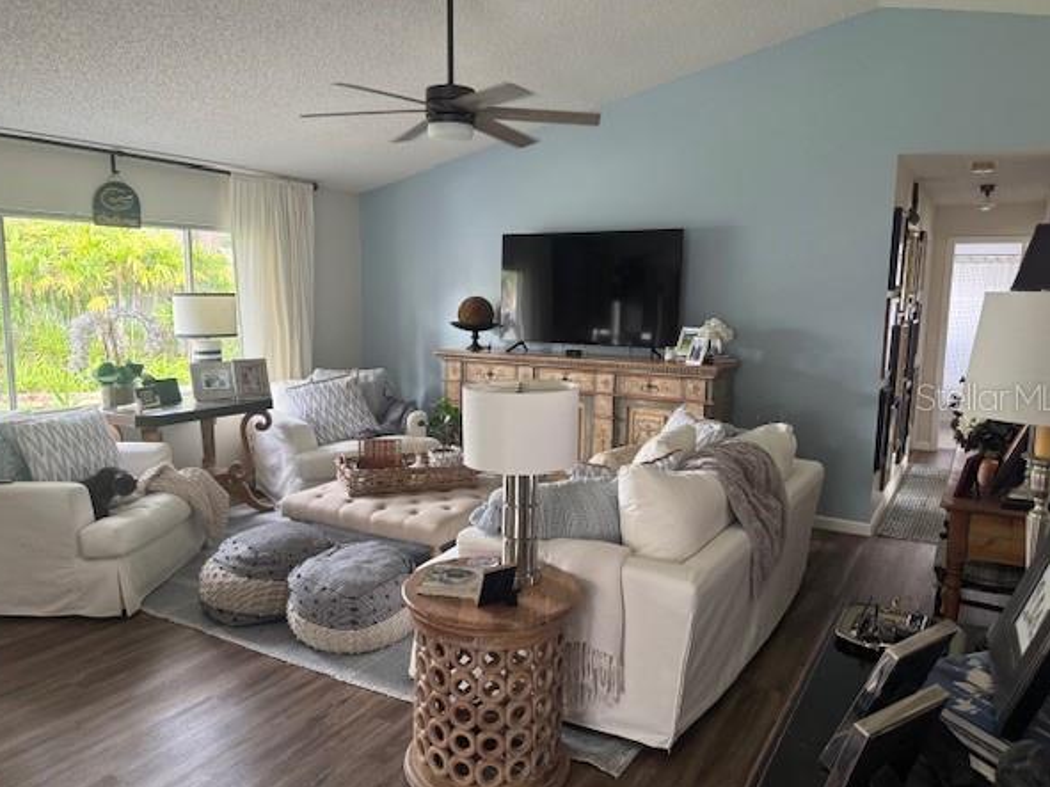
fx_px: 788
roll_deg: -1.3
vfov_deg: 53.0
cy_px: 396
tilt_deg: -9.1
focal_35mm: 26
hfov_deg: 67.3
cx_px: 515
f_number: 1.78
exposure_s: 1/60
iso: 320
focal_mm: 6.76
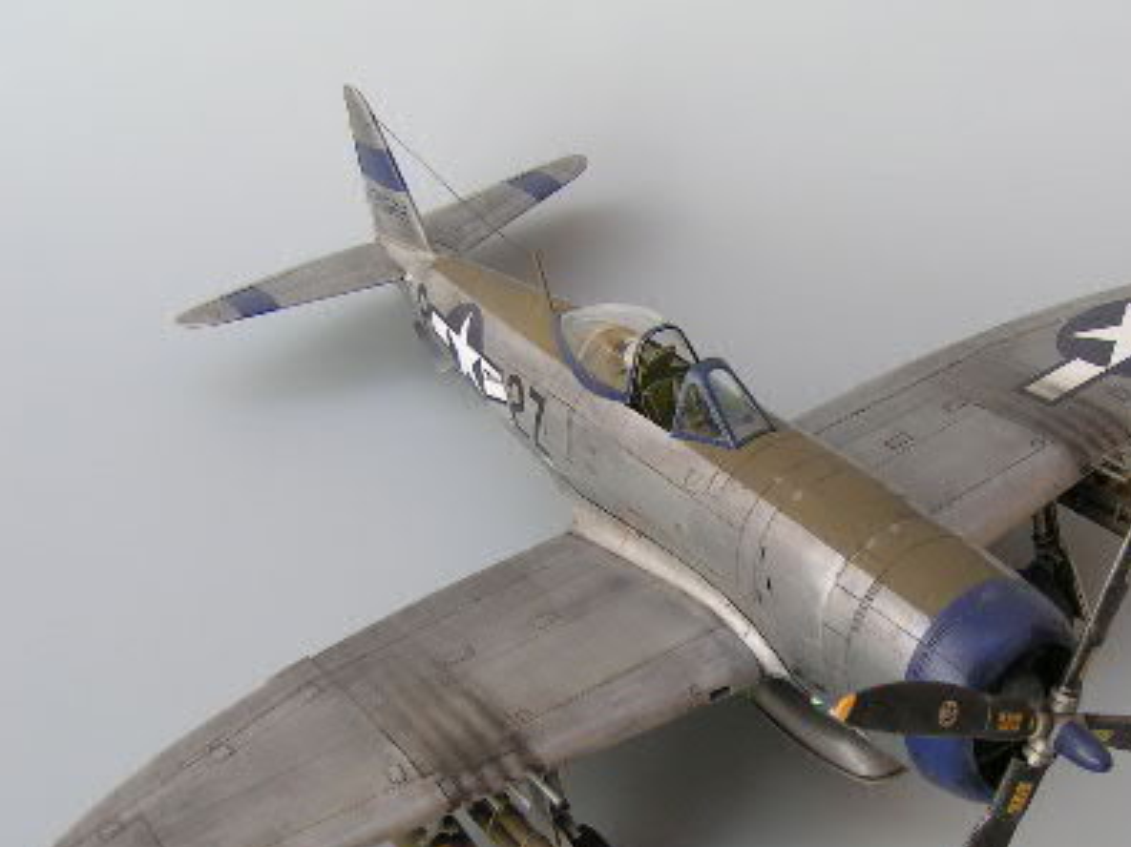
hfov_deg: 37.9
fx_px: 1633
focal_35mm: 50
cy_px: 555
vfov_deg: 28.9
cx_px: 722
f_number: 5
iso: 50
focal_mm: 5.8
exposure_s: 1/160
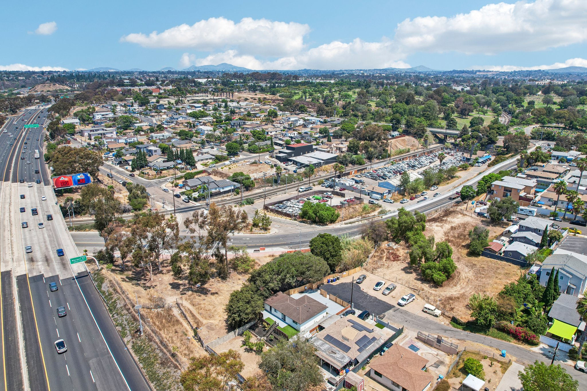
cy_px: 196
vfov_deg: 57.2
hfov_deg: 78.6
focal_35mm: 22
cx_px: 294
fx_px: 359
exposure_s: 1/2000
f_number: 2.8
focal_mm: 8.4
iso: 120
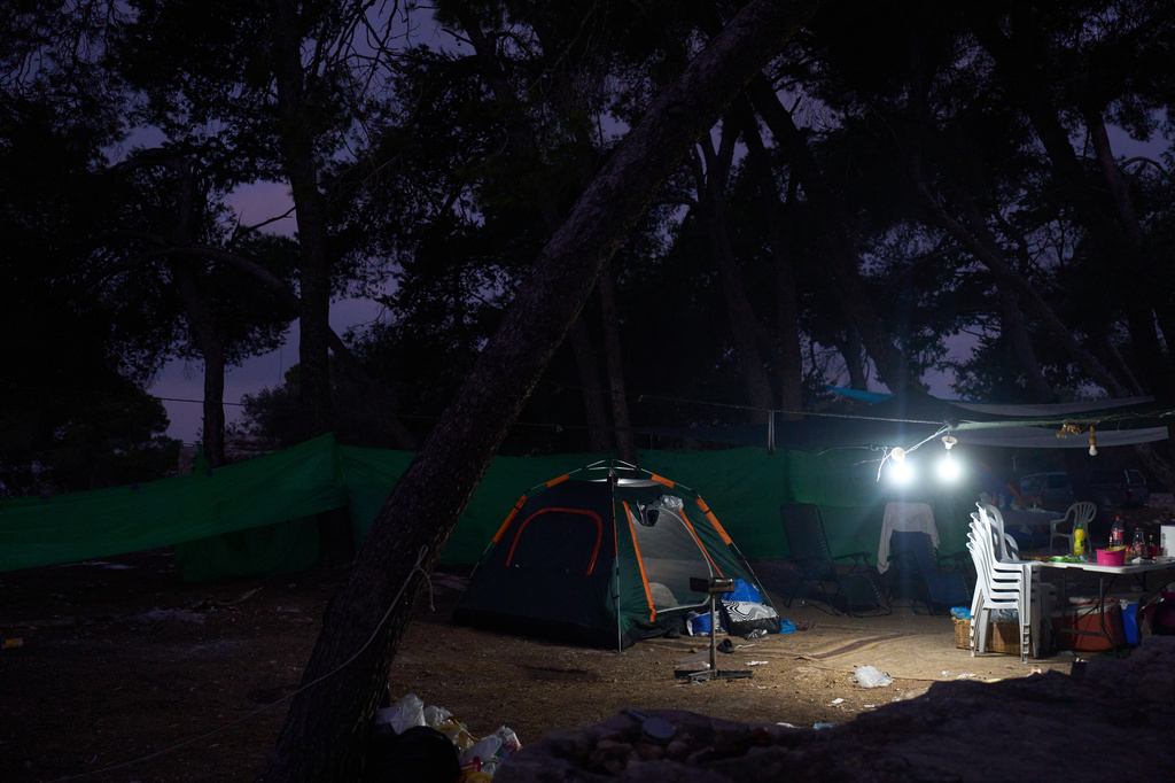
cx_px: 588
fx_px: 1403
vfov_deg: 31.2
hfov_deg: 45.4
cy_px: 392
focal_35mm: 43
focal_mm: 43
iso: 4000
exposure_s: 1/80
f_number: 2.8
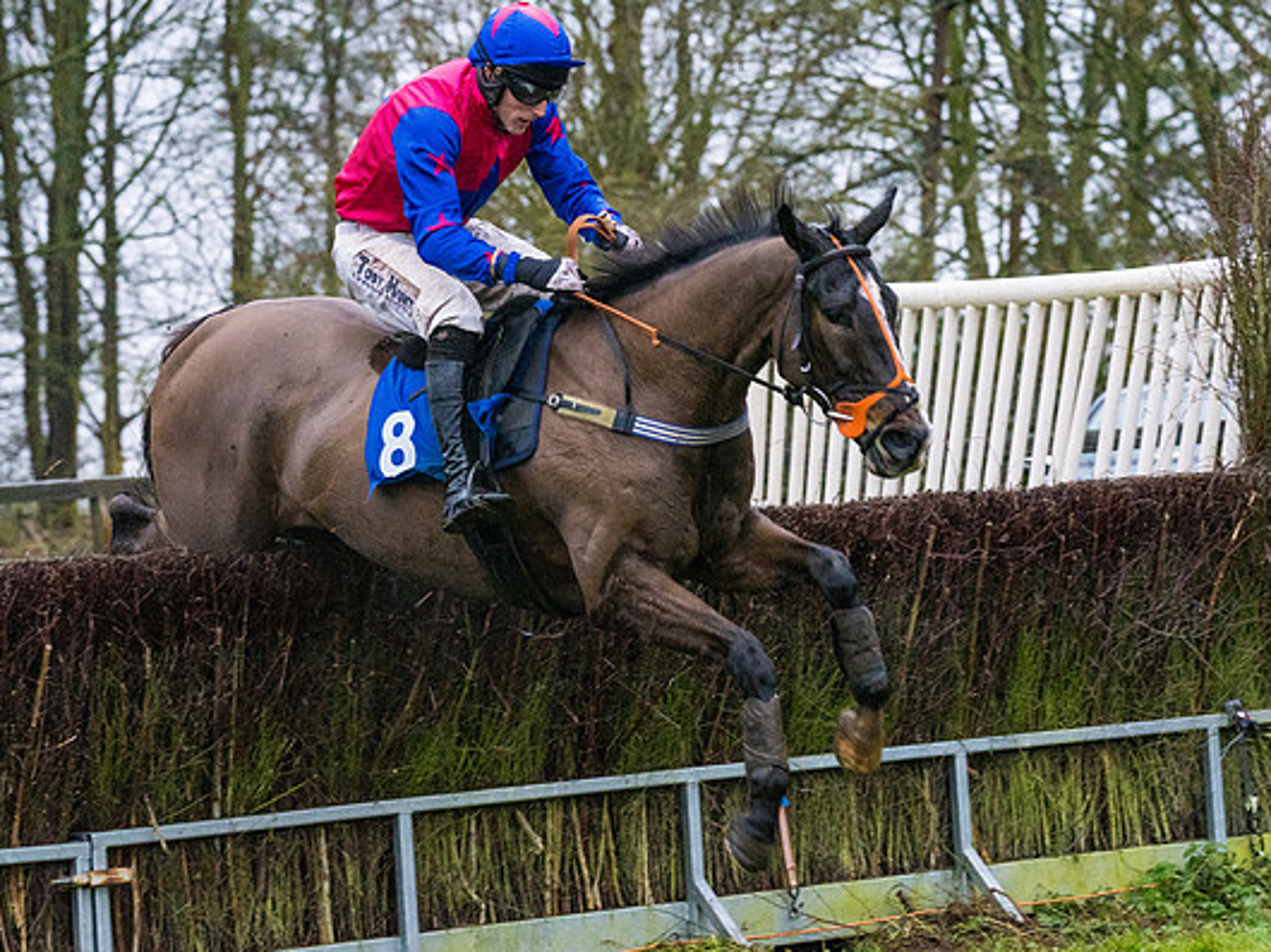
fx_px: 6606
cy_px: 417
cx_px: 499
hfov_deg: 11.0
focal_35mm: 180
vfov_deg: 8.2
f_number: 5
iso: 5000
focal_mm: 135
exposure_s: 1/640
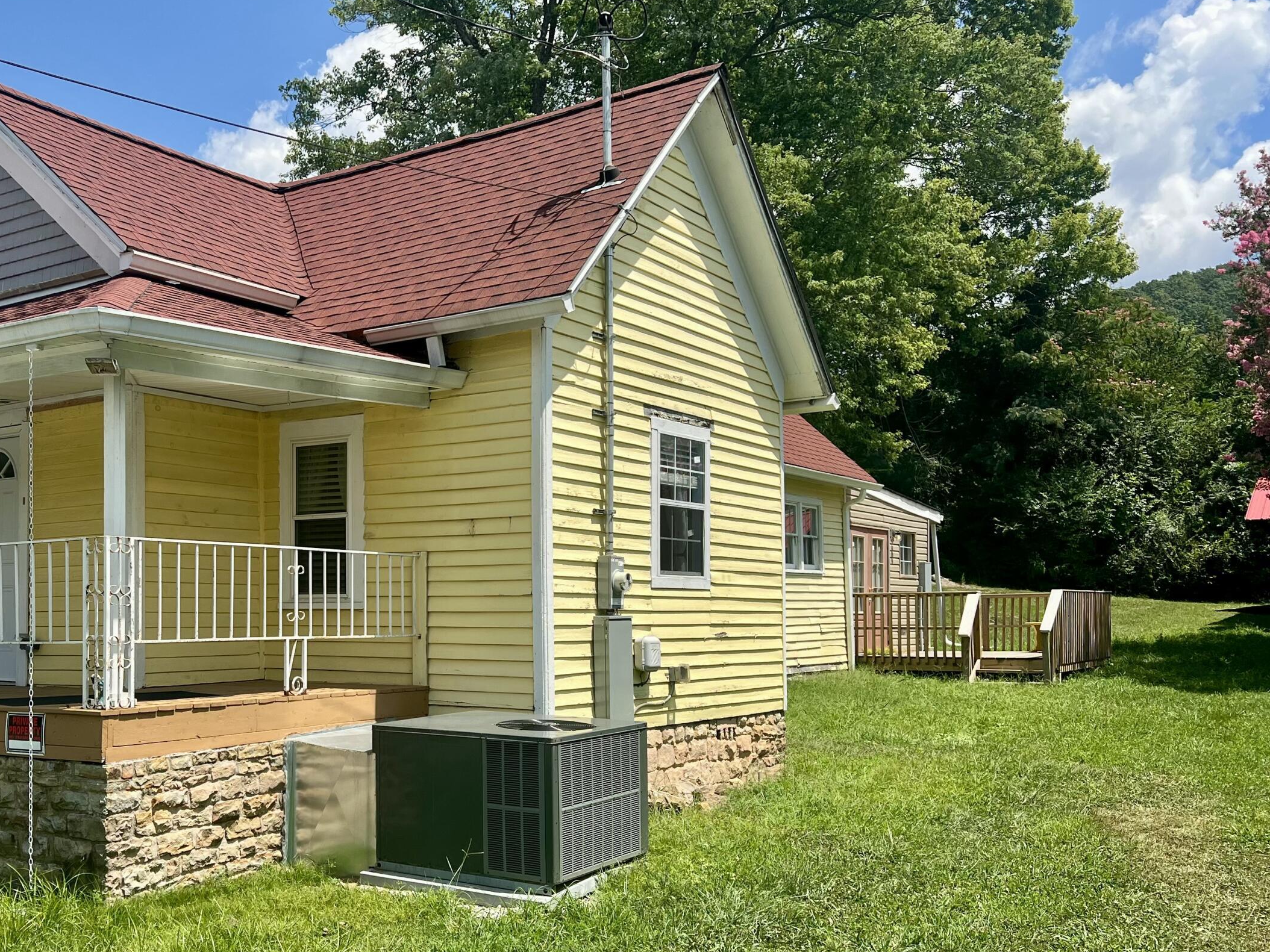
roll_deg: +0.1
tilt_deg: +1.8
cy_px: 553
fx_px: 1357
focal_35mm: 37
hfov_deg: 49.1
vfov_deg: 38.6
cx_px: 400
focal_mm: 5.7
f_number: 1.5
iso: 50
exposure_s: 1/3704
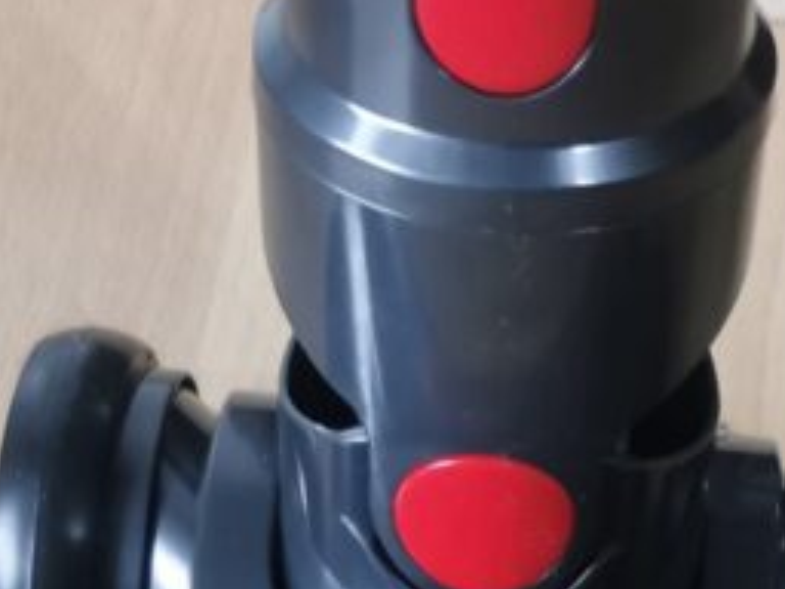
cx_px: 537
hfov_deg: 18.1
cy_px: 896
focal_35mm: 108
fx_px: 2449
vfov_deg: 12.9
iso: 400
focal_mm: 5.56
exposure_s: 1/40
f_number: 1.6
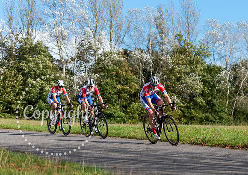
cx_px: 155
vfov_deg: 14.4
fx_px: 690
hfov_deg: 20.4
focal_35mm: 98
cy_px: 102
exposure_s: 1/3200
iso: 160
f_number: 2.8
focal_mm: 70
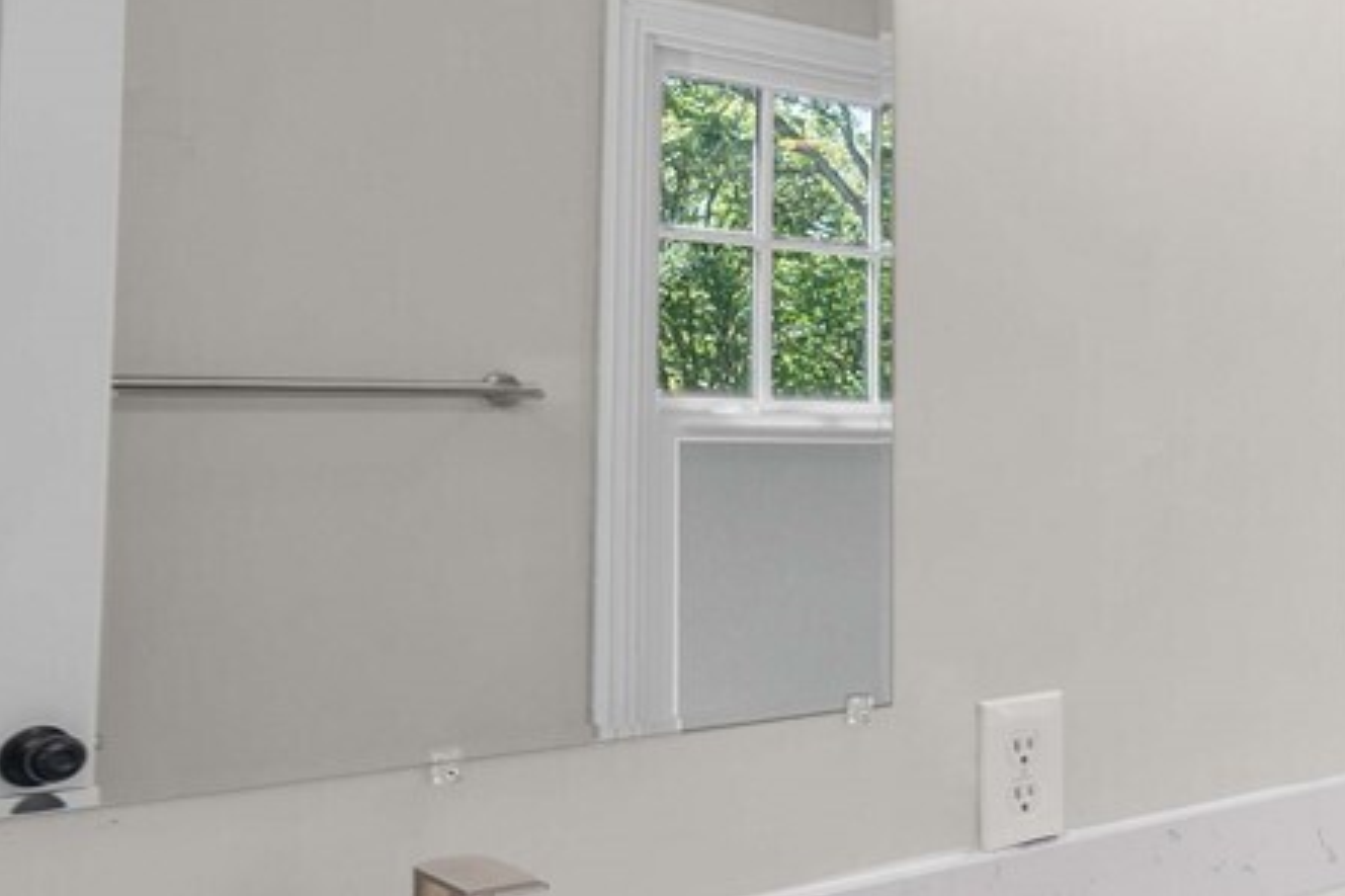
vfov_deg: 29.2
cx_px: 1699
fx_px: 1718
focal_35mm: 46
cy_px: 478
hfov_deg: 33.0
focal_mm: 12
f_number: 7.1
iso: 500
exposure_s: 1/30
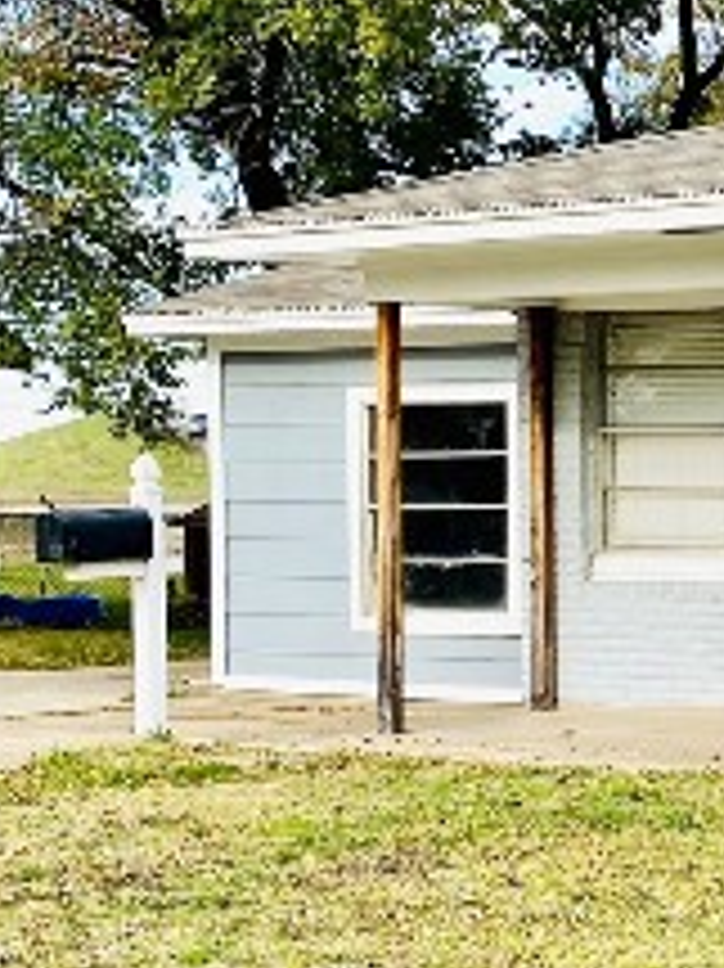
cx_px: 1025
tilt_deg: -4.1
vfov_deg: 21.0
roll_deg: +0.1
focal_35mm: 93
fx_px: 2596
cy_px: 702
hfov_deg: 14.9
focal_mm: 4.25
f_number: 1.8
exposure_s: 1/1258
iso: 32
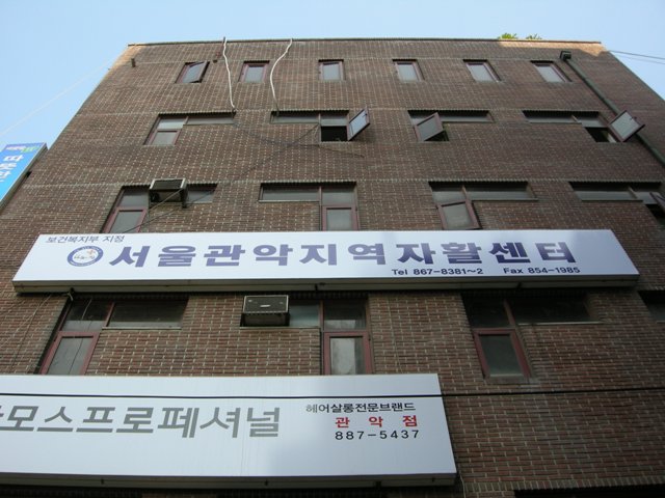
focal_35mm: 36
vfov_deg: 39.7
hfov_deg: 51.4
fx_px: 692
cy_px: 249
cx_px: 332
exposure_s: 1/150
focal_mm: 7.5
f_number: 4.3
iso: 64
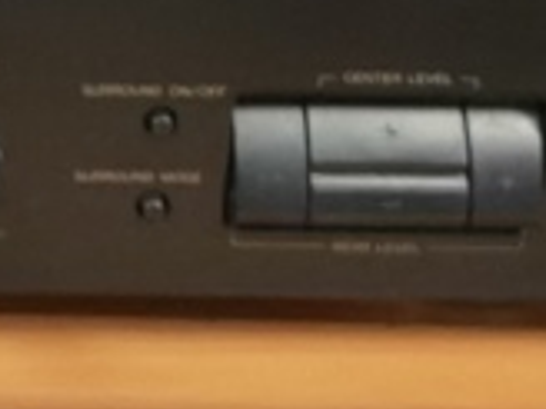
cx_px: -439
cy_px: -662
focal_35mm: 169
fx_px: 2666
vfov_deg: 8.0
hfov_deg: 10.9
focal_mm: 6.71
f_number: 1.9
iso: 320
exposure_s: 1/33.3
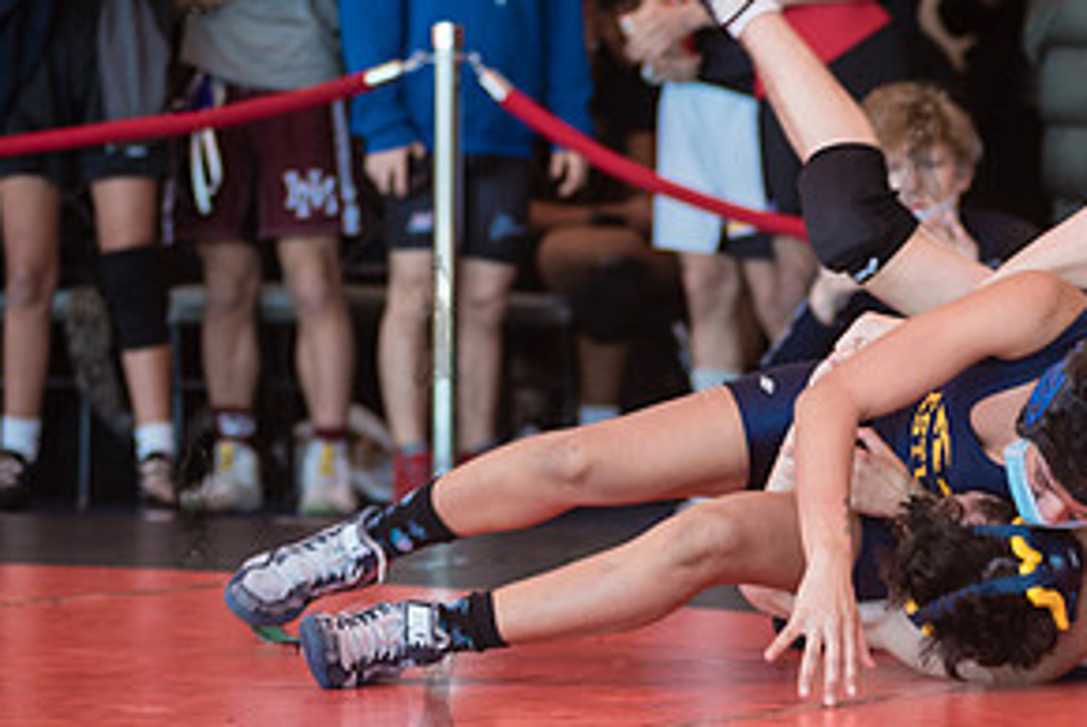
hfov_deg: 10.2
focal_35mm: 200
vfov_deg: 6.9
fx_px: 6045
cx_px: 918
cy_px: 500
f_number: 3.5
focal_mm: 100
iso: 400
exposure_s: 1/400
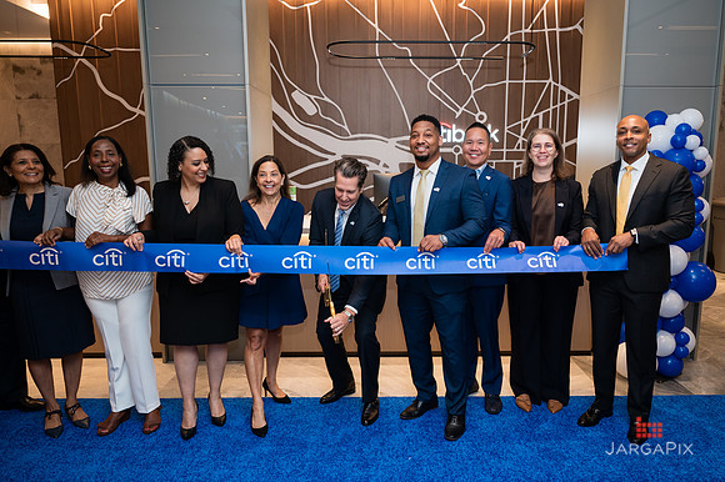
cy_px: 240
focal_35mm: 26
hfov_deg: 69.3
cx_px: 389
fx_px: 523
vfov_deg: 49.5
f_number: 3.2
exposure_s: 1/160
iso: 400
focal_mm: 24
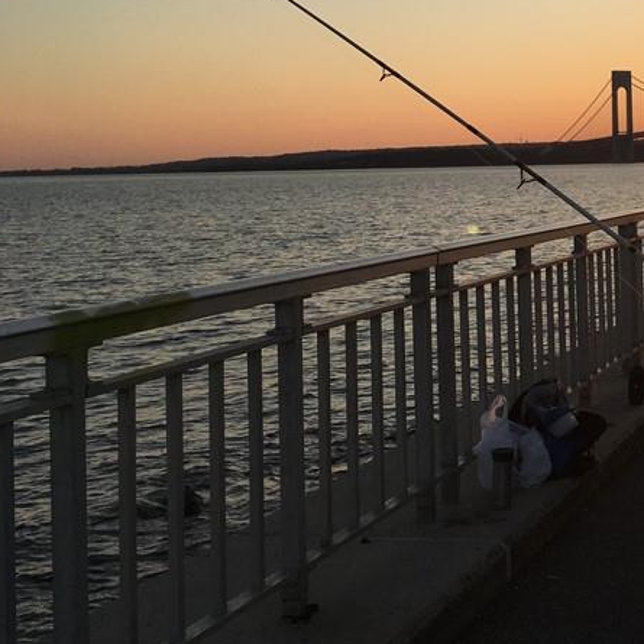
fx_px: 1242
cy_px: 164
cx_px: 726
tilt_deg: -3.0
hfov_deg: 26.5
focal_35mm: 59
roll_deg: +2.8
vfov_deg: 28.7
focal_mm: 4.15
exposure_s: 1/884
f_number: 2.2
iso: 25
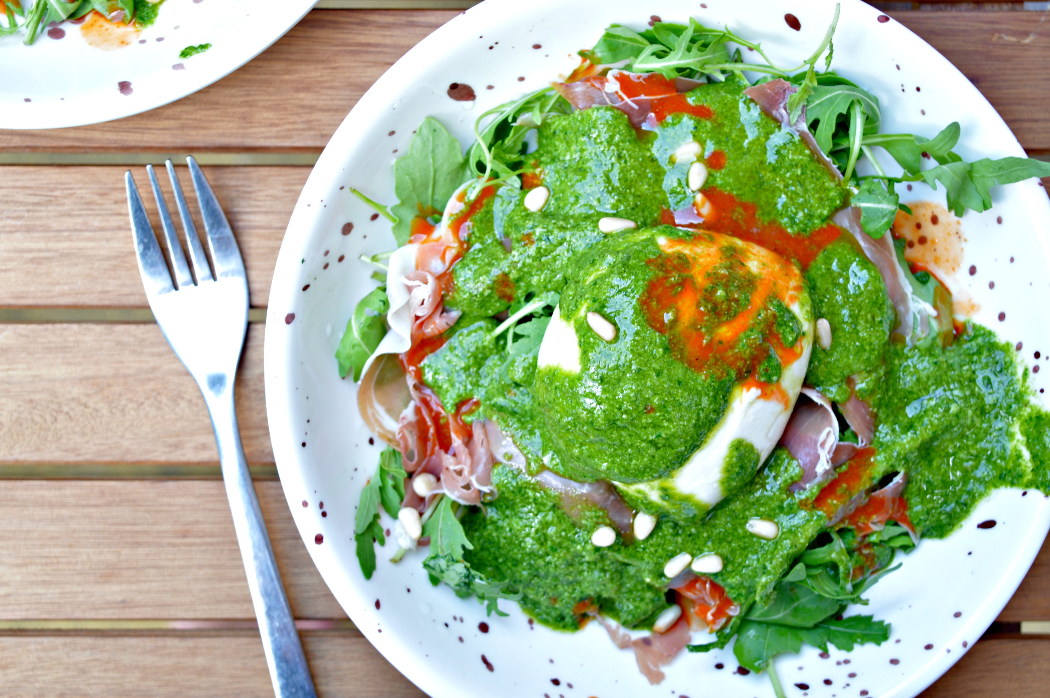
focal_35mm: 69
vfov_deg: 19.7
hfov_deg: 29.3
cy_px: 349
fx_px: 2011
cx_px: 525
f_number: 5.6
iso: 100
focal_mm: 46
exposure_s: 1/15
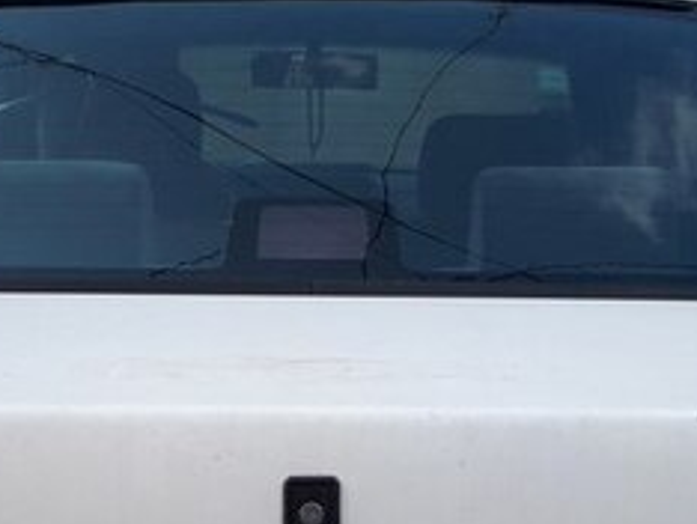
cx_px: 319
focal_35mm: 76
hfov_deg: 25.6
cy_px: 665
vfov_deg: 18.2
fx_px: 1532
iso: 40
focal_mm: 3.6
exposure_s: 1/233
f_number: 1.9
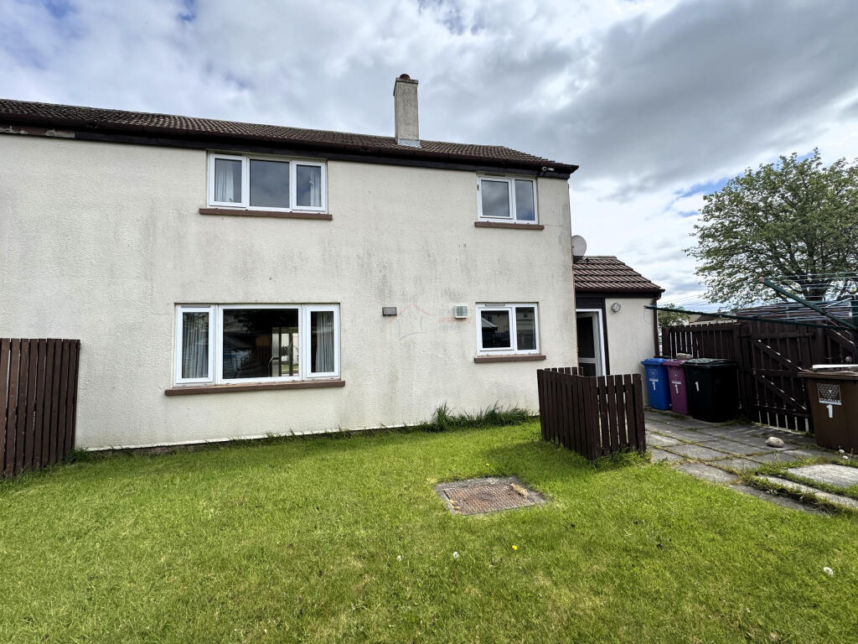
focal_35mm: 14
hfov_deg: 102.1
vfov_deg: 85.7
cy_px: 322
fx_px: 347
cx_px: 429
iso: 50
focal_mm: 2.22
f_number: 2.2
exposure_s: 1/1748
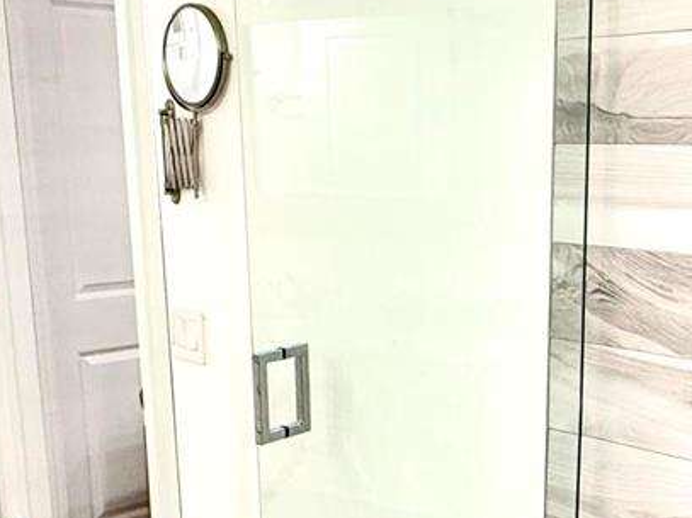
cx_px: 447
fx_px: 1099
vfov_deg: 26.0
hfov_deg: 34.7
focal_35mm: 55
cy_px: 421
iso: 160
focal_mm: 2.22
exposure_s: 1/120
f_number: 2.2
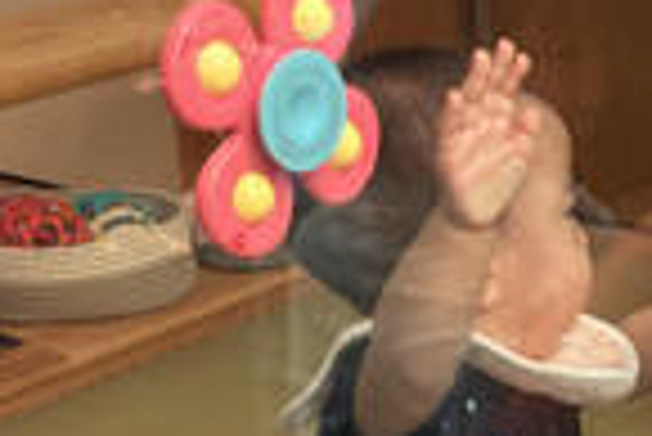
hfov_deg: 18.3
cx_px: 742
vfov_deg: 12.6
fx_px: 1940
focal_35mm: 107
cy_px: 470
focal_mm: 3.99
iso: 40
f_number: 1.8
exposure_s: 1/121
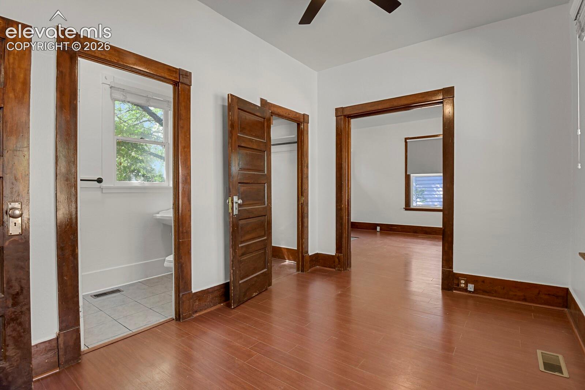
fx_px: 276
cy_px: 195
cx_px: 292
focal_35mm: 17
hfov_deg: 93.3
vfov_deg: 70.4
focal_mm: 17
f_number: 8
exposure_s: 1/20
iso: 12800
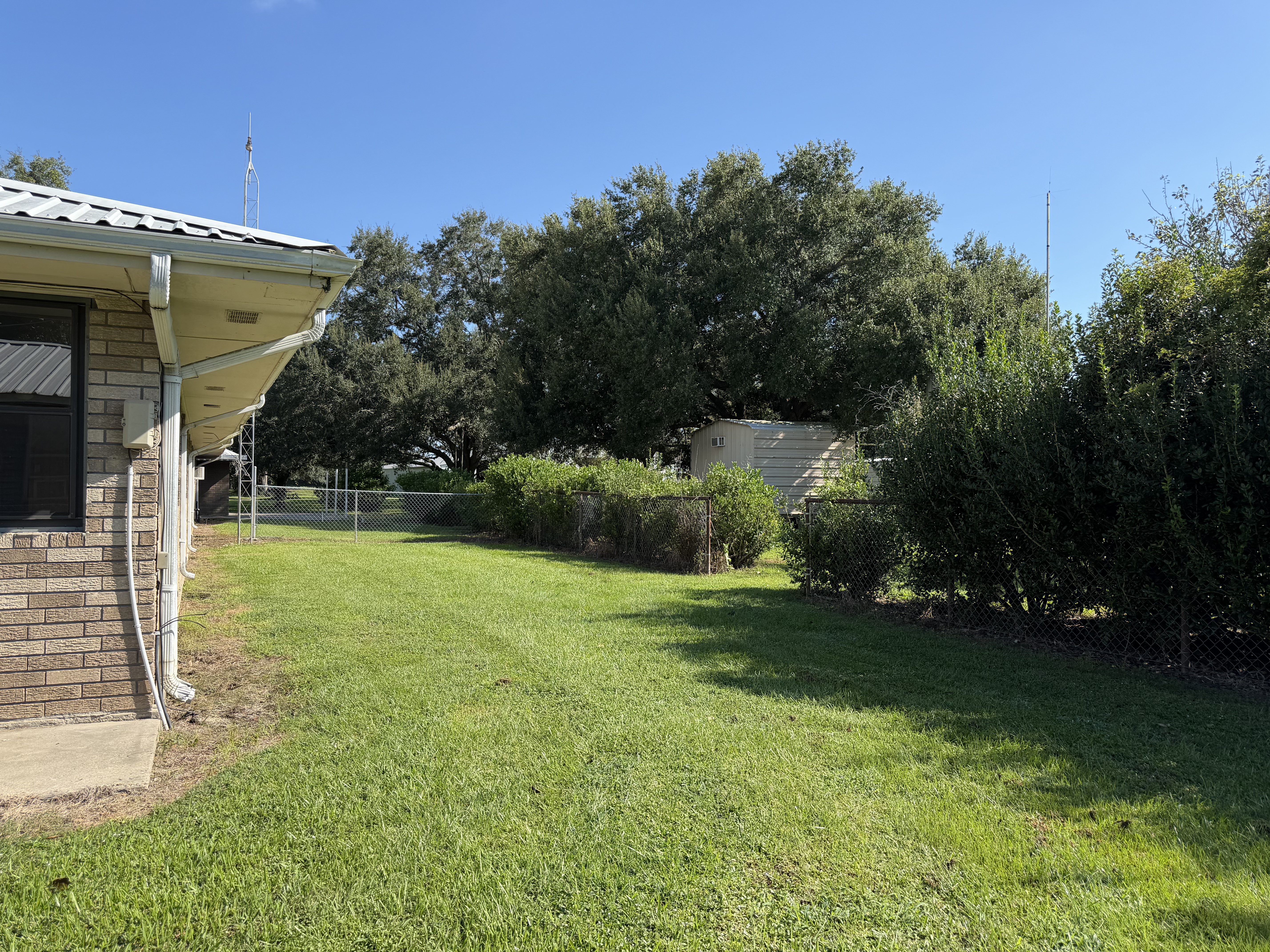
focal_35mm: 24
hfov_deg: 71.6
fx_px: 881
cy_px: 476
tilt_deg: +0.2
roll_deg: -0.7
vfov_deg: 56.8
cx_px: 635
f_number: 1.78
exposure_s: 1/2169
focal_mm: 6.76
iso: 80
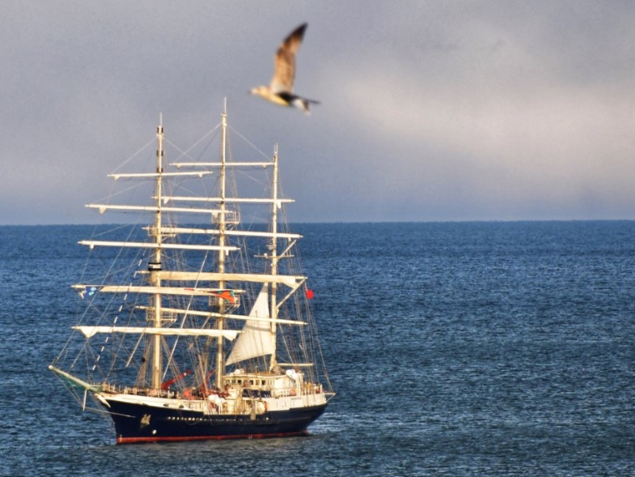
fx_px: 9302
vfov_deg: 2.9
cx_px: 210
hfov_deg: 3.9
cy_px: 224
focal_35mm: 507
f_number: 6.3
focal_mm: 230
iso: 800
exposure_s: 1/1000
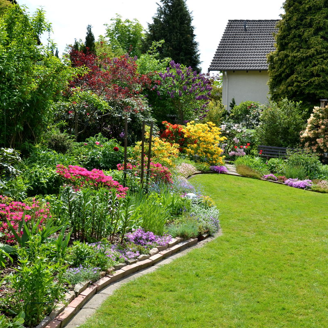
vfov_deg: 36.1
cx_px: 223
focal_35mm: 47
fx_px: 504
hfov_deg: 35.7
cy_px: 162
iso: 100
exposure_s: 1/250
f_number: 8
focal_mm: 24
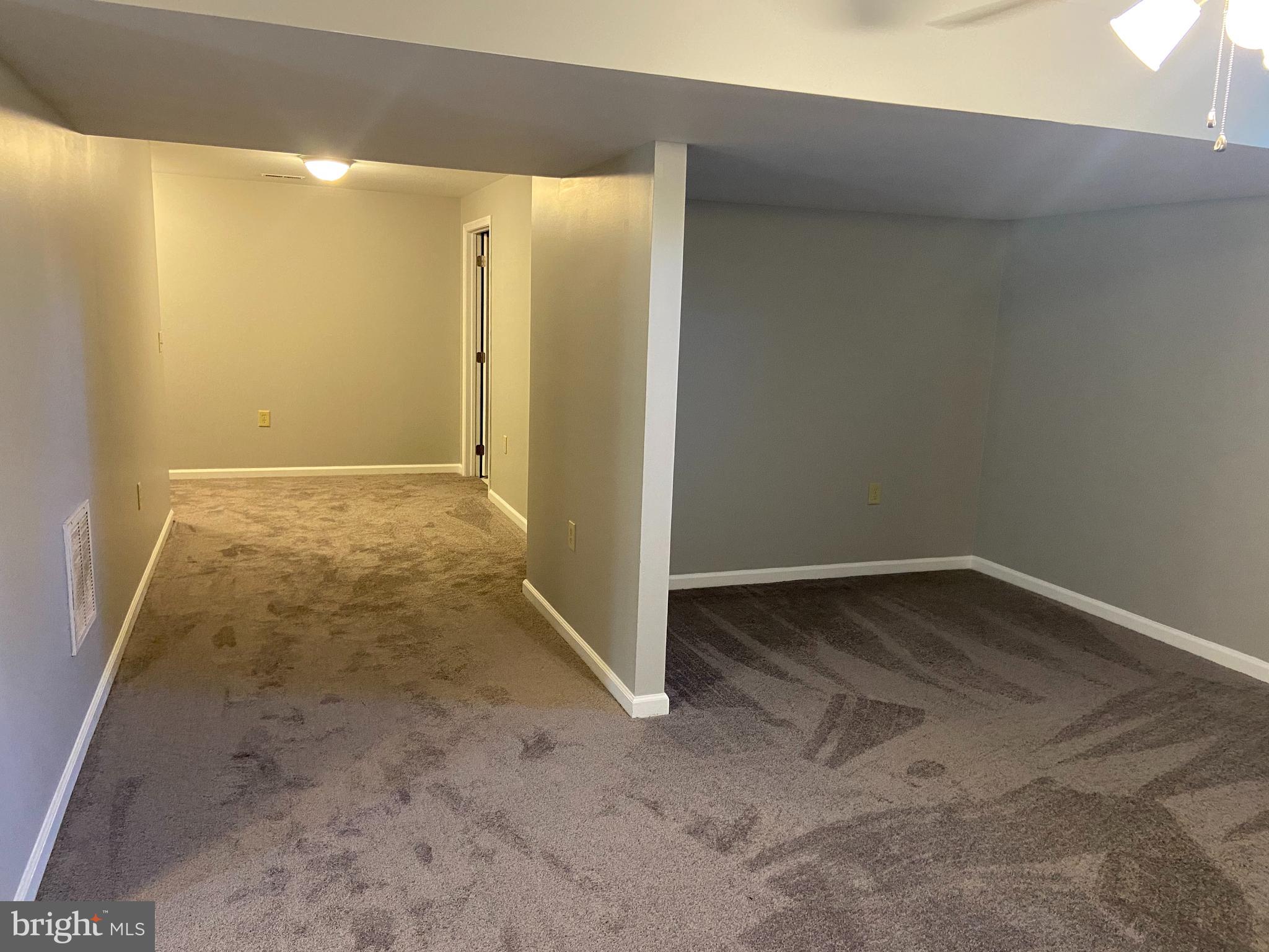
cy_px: 476
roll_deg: -1.4
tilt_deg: -10.3
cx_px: 634
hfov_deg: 67.3
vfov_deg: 53.1
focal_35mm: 26
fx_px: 953
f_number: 1.8
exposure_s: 1/60
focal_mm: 4.25
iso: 320
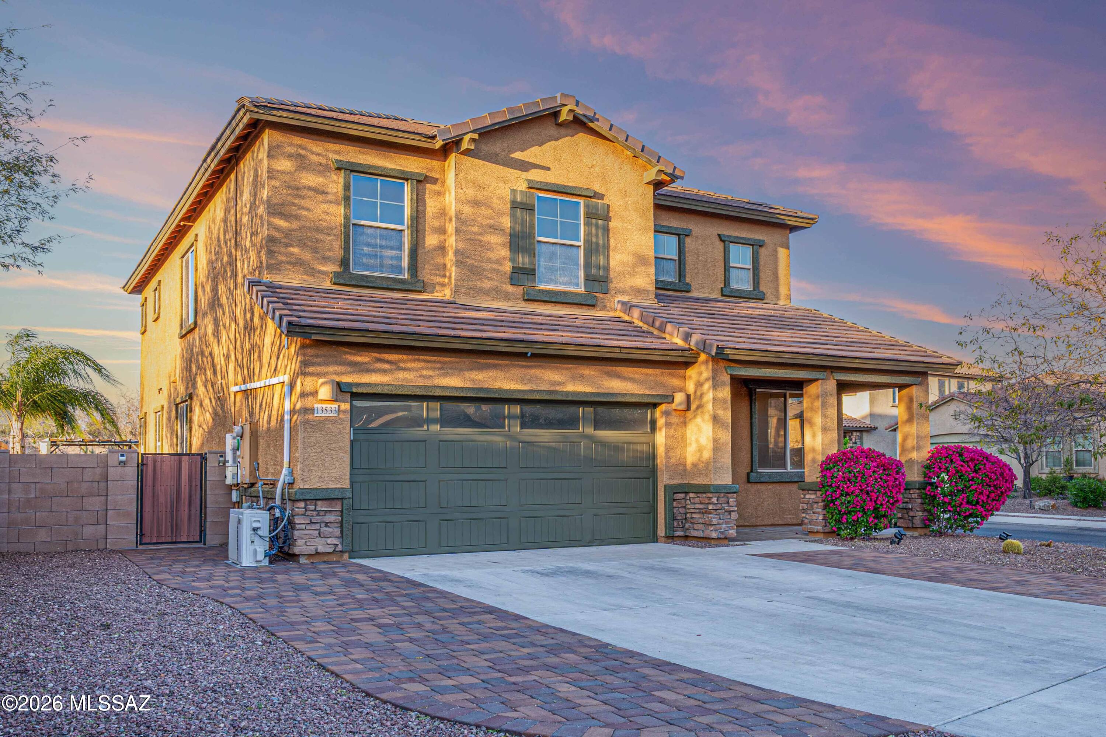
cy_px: 368
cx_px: 553
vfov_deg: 43.6
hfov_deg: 61.9
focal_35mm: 30
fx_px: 922
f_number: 8
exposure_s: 1/100
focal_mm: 20
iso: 400
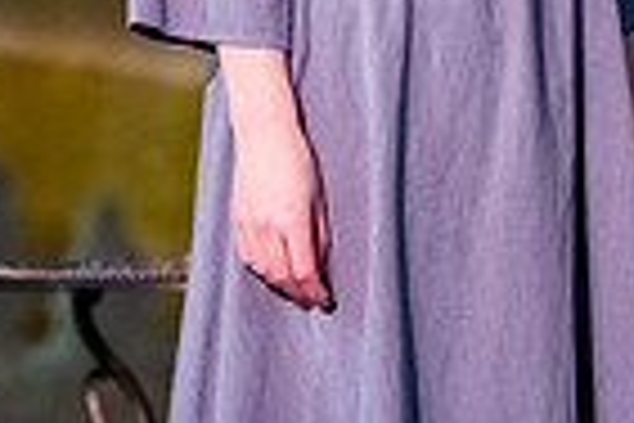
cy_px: -425
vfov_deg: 2.2
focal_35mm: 637
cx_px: 445
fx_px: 11217
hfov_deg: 3.2
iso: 5000
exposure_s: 1/250
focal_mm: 155
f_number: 3.2
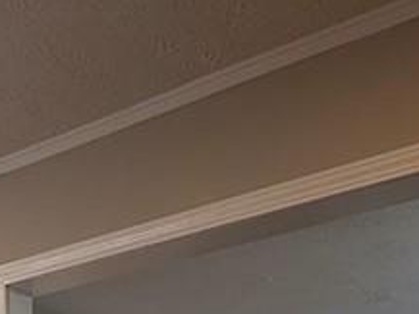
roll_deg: -0.2
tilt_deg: +0.4
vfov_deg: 17.6
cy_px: 582
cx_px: 71
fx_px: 799
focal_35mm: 66
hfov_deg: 28.6
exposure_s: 1/120
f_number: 2.2
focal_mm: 2.22
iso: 80
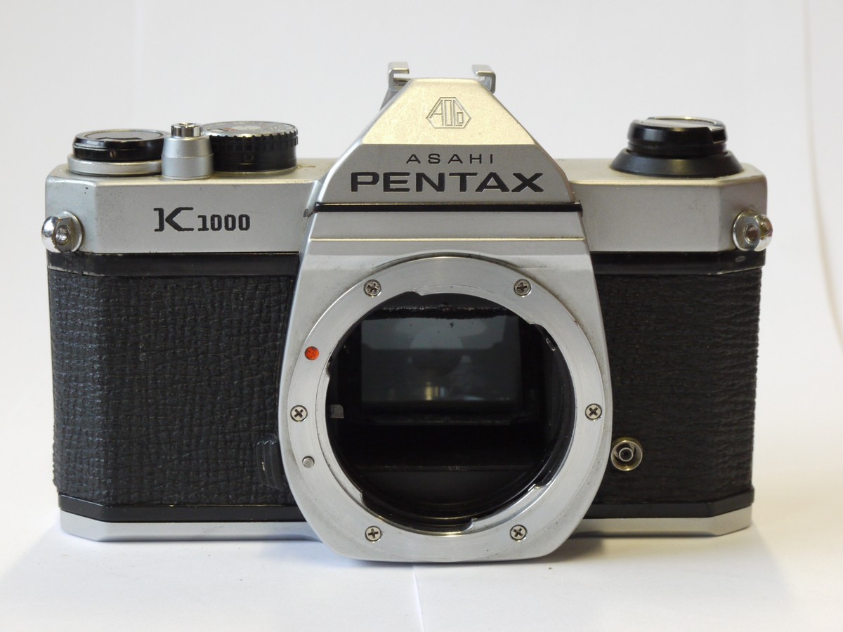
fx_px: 1900
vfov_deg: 18.9
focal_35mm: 78
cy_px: 316
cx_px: 422
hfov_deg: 25.0
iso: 800
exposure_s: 1/30
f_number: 10
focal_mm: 39
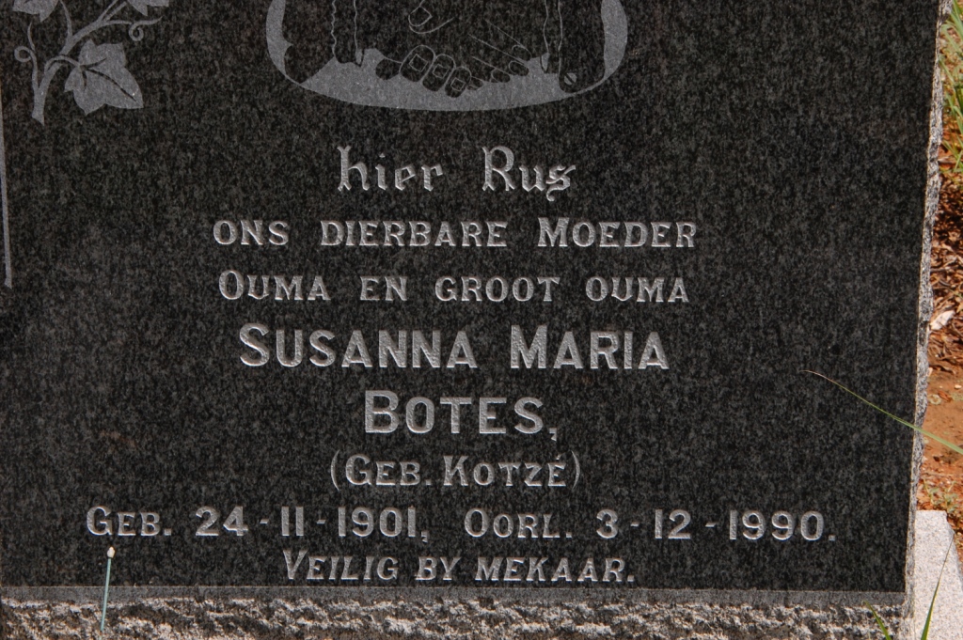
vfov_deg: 10.7
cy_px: 320
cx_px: 482
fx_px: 3408
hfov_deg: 16.1
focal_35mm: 128
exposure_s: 1/125
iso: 400
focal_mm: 85
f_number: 18
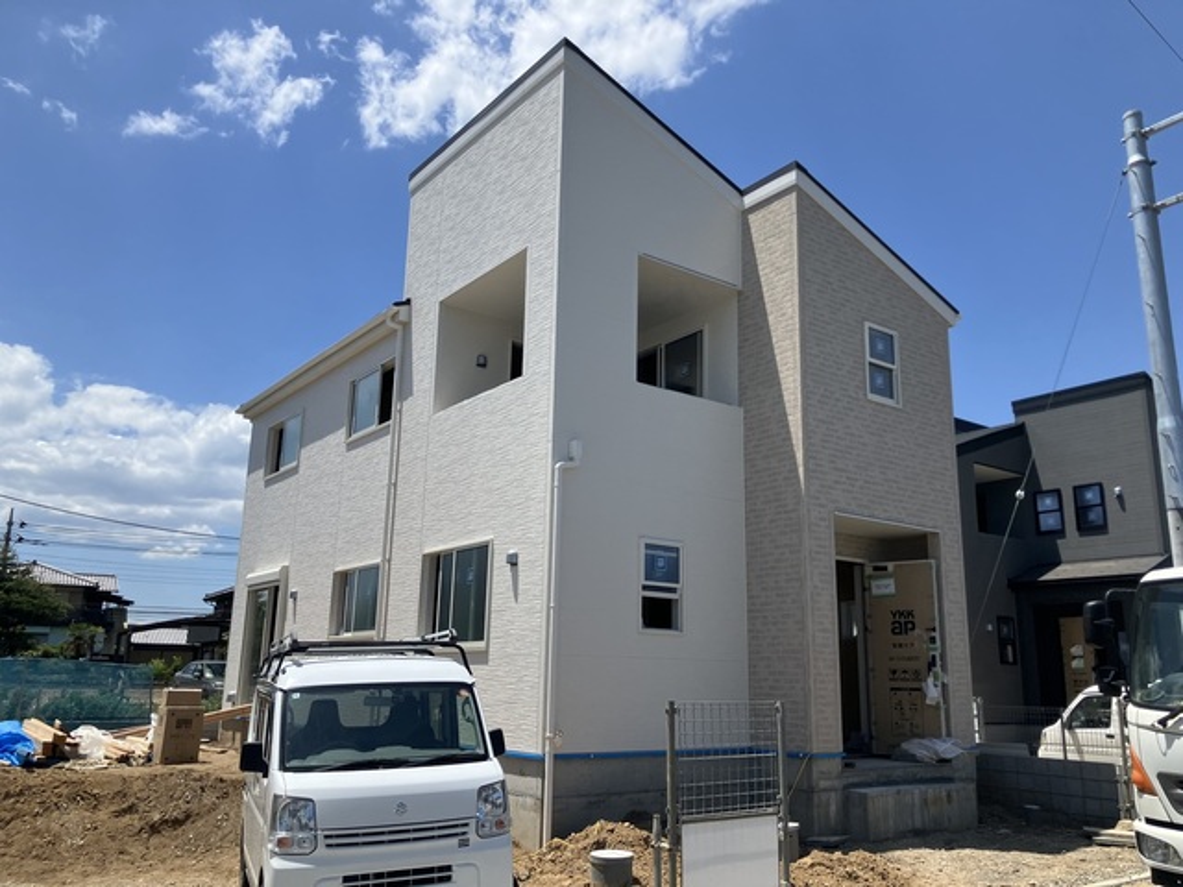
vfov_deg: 49.7
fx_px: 957
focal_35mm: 28
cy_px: 444
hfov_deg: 63.4
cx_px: 592
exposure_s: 1/2558
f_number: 1.8
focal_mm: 3.99
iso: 32
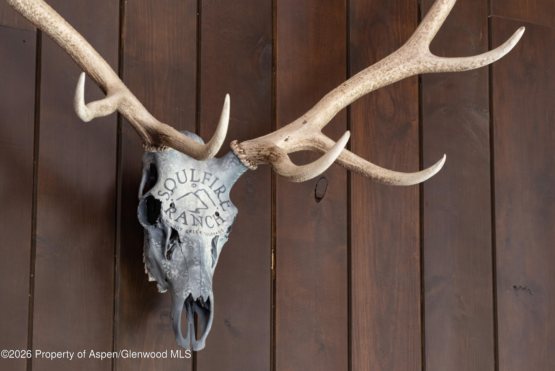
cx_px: 278
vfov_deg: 7.0
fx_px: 3007
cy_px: 186
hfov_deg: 10.5
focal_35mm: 195
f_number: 7.1
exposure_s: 1/5
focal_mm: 195
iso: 160
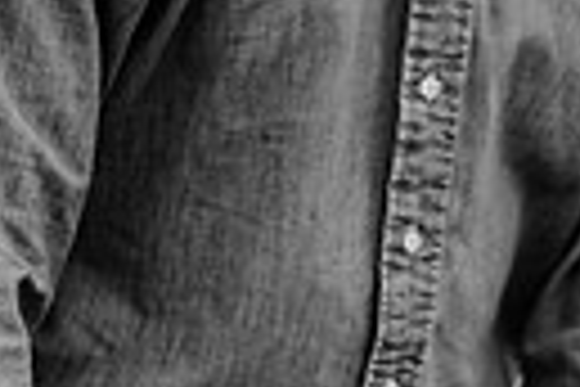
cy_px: 758
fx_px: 3609
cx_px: 553
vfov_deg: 6.0
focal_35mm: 224
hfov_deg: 9.1
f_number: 2.8
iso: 500
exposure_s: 1/1000
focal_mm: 50
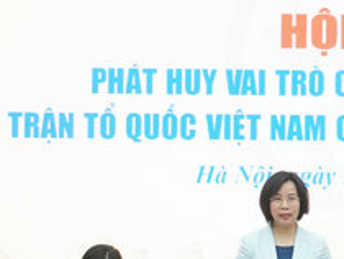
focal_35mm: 163
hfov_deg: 12.0
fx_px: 1622
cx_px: 351
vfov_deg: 9.1
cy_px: 170
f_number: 5.6
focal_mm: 44
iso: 1000
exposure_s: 1/60
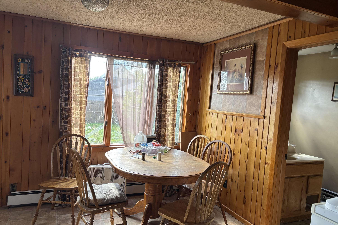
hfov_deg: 65.5
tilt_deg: -5.0
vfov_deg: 46.3
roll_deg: -3.2
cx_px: 164
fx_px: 263
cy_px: 123
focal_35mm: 28
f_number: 1.6
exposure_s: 1/121
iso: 80
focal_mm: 5.96
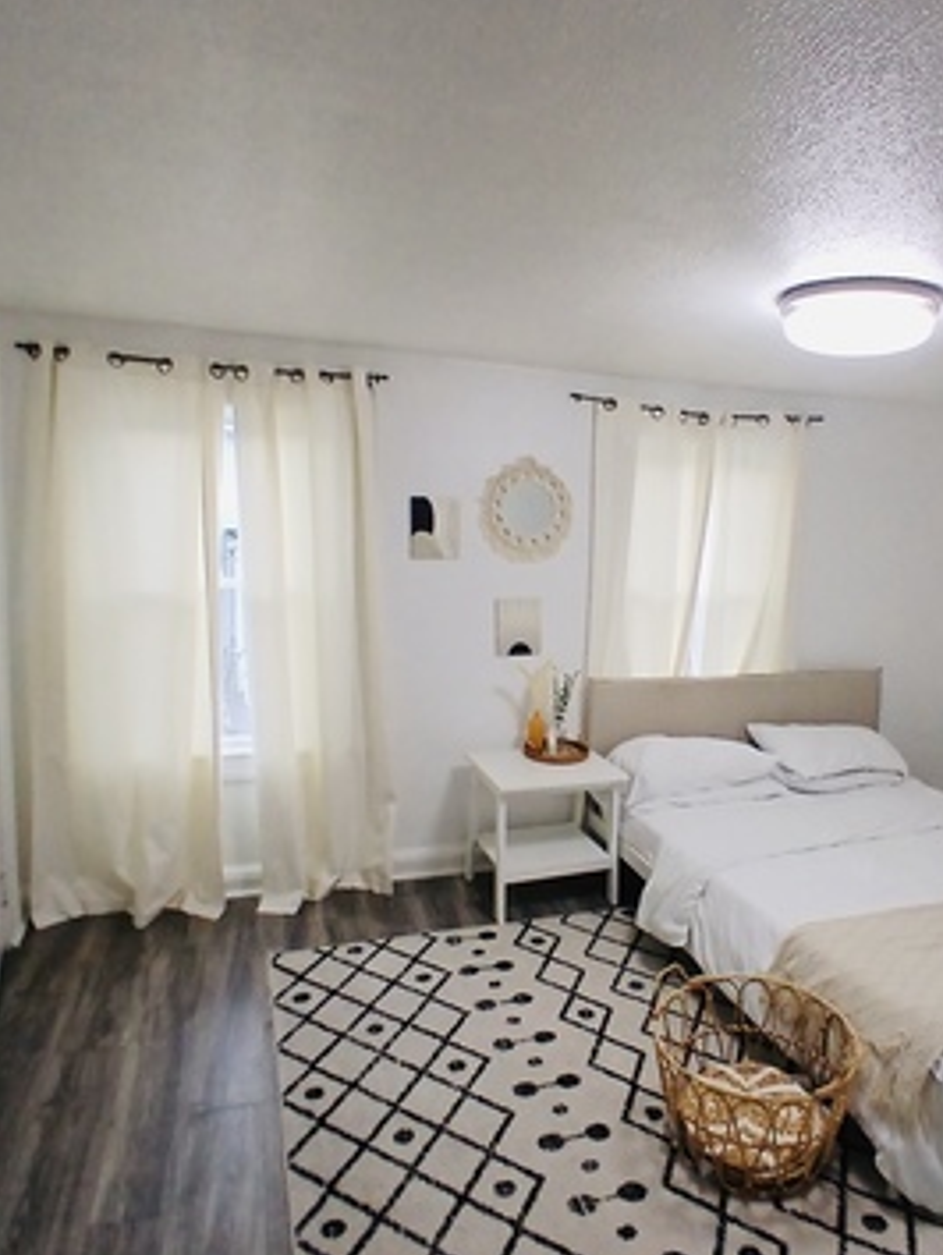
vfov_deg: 71.6
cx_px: 604
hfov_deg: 56.0
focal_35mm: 24
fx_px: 871
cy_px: 628
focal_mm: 1.4
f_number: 2.2
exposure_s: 1/30
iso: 80
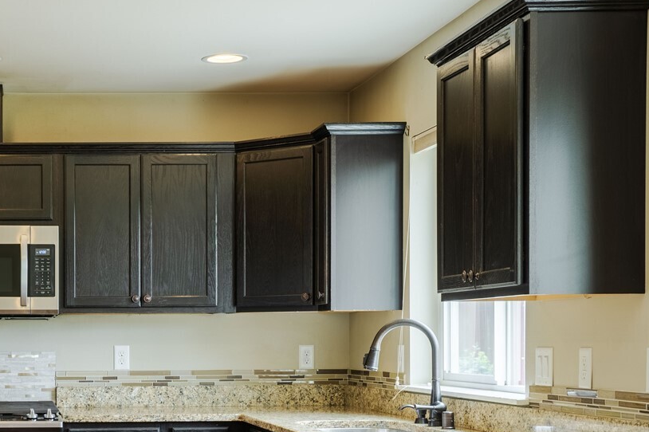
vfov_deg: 18.5
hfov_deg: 26.6
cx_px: 45
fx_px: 1315
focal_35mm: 73
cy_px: 342
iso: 250
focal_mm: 35
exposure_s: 1/125
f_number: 7.1
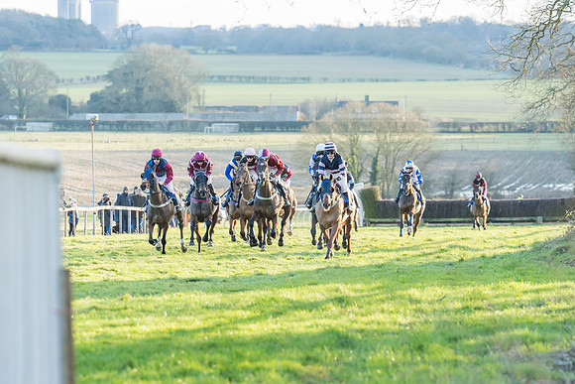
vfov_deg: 4.5
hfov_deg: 6.7
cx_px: 286
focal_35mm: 305
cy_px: 189
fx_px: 4878
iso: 800
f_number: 4
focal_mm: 200
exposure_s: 1/500
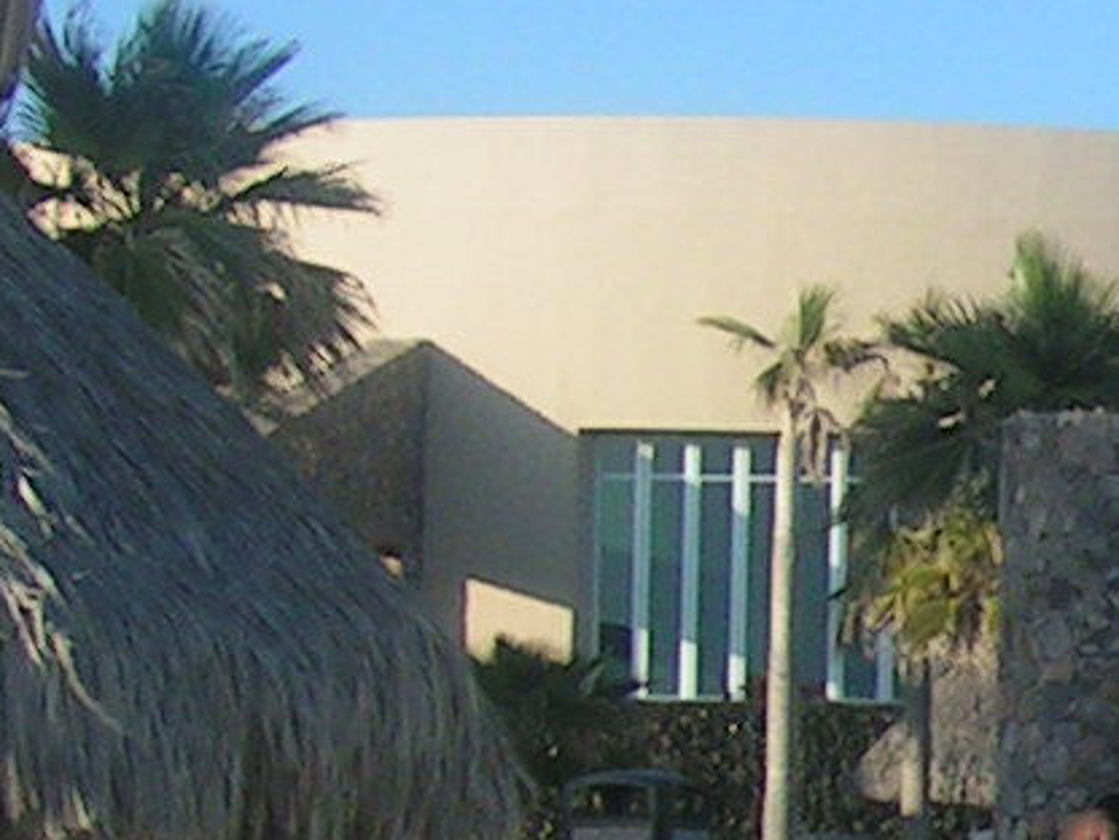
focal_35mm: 187
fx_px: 6045
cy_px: 719
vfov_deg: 7.9
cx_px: 1843
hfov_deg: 10.1
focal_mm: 5.8
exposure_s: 1/250
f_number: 5.6
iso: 50
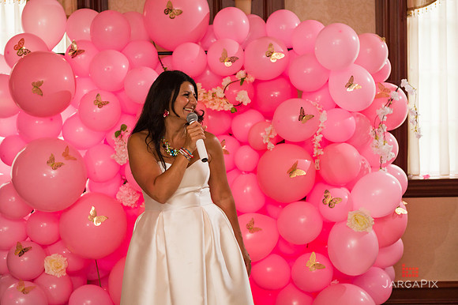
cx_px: 195
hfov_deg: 25.2
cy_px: 152
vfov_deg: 16.9
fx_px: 1024
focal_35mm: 81
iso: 800
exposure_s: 1/200
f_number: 3.2
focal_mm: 70
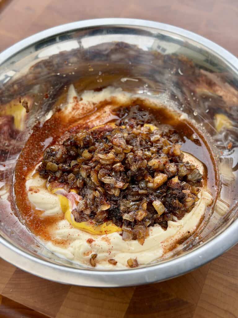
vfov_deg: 39.7
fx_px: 440
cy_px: 159
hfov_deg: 30.3
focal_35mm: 48
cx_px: 119
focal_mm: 6.76
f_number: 1.78
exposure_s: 1/1167
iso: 64
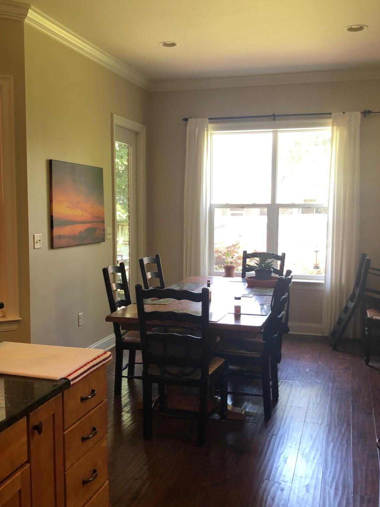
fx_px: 542
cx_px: 197
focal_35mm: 37
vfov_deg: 50.1
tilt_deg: -6.0
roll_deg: -0.5
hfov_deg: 38.7
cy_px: 267
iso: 40
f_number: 1.8
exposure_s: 1/24
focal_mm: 4
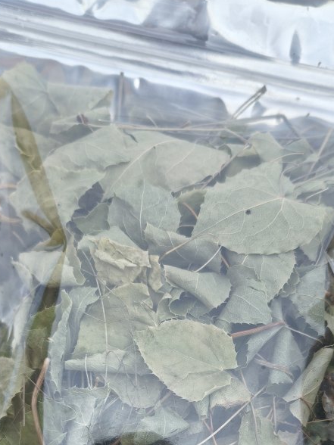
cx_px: 170
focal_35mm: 49
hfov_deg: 29.7
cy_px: 401
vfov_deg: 36.5
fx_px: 630
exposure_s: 1/1727
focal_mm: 5.52
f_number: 1.9
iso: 50
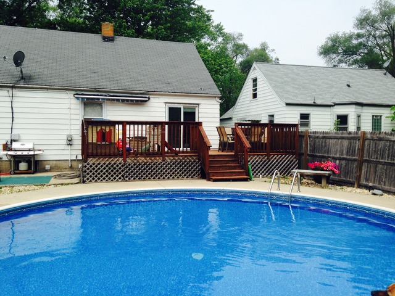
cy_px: 148
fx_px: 377
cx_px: 198
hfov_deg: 55.4
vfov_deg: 42.9
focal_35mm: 33
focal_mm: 4.12
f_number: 2.4
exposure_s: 1/1323
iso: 50
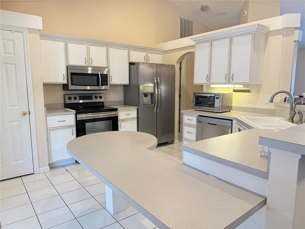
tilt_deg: -8.3
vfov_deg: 56.8
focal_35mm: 24
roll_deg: -0.3
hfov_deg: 71.6
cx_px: 152
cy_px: 114
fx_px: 211
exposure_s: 1/60
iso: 250
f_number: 1.78
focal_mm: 6.76
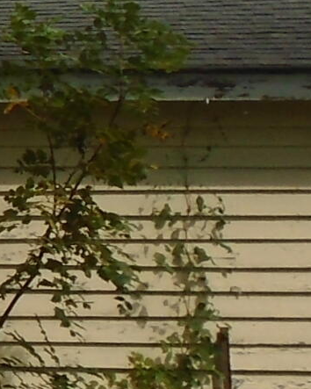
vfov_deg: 11.2
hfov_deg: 8.1
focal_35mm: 172
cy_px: 38
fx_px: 1980
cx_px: -498
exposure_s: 1/1000
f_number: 3.2
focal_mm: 4.6
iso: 100
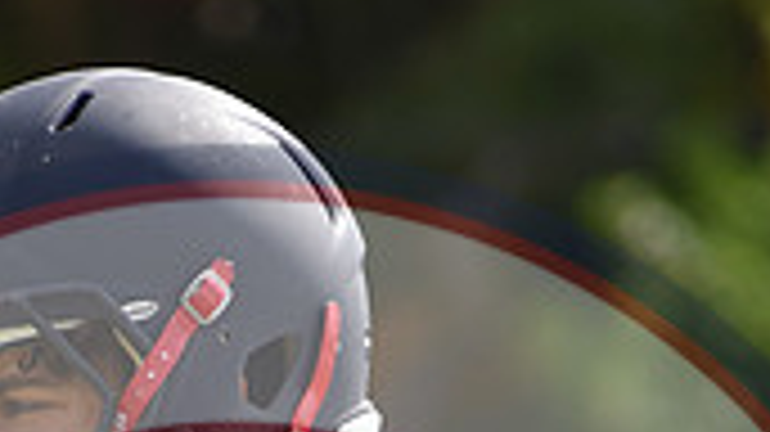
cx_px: 218
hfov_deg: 1.7
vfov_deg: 0.9
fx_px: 26122
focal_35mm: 1280
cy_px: 788
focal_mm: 240
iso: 400
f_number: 6.3
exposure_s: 1/1600
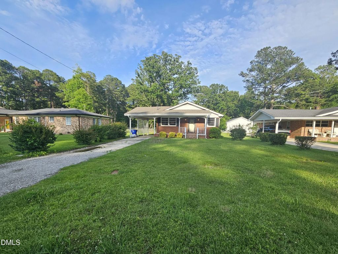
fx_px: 127
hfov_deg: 106.1
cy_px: 127
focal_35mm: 13
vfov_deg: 90.1
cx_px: 169
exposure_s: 1/769
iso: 50
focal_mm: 2.2
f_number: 2.2
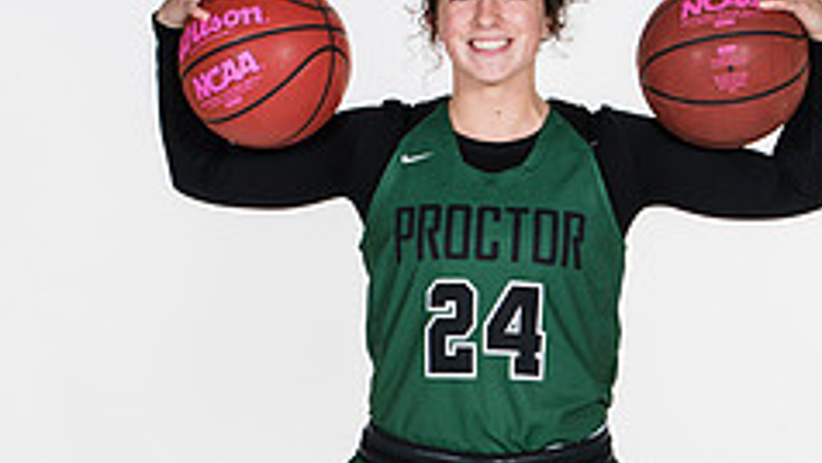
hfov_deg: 10.4
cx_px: 511
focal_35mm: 208
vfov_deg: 5.8
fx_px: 4535
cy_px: 435
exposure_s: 1/160
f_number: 6.3
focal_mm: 70
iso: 200
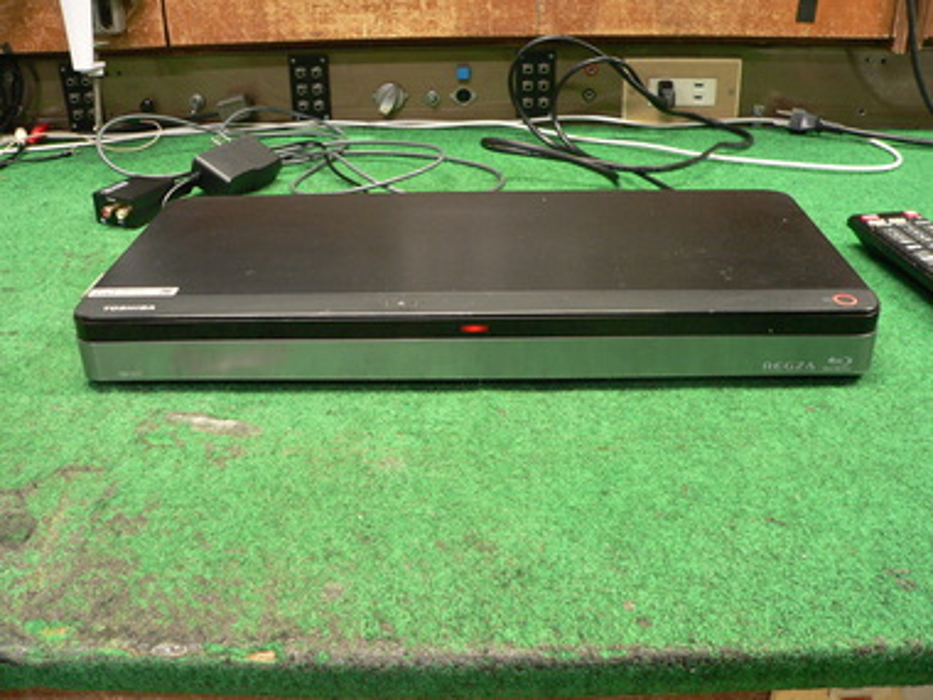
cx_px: 466
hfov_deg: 51.4
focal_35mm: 36
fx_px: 970
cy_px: 350
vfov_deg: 39.7
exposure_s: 1/8
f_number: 2.8
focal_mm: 6
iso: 200
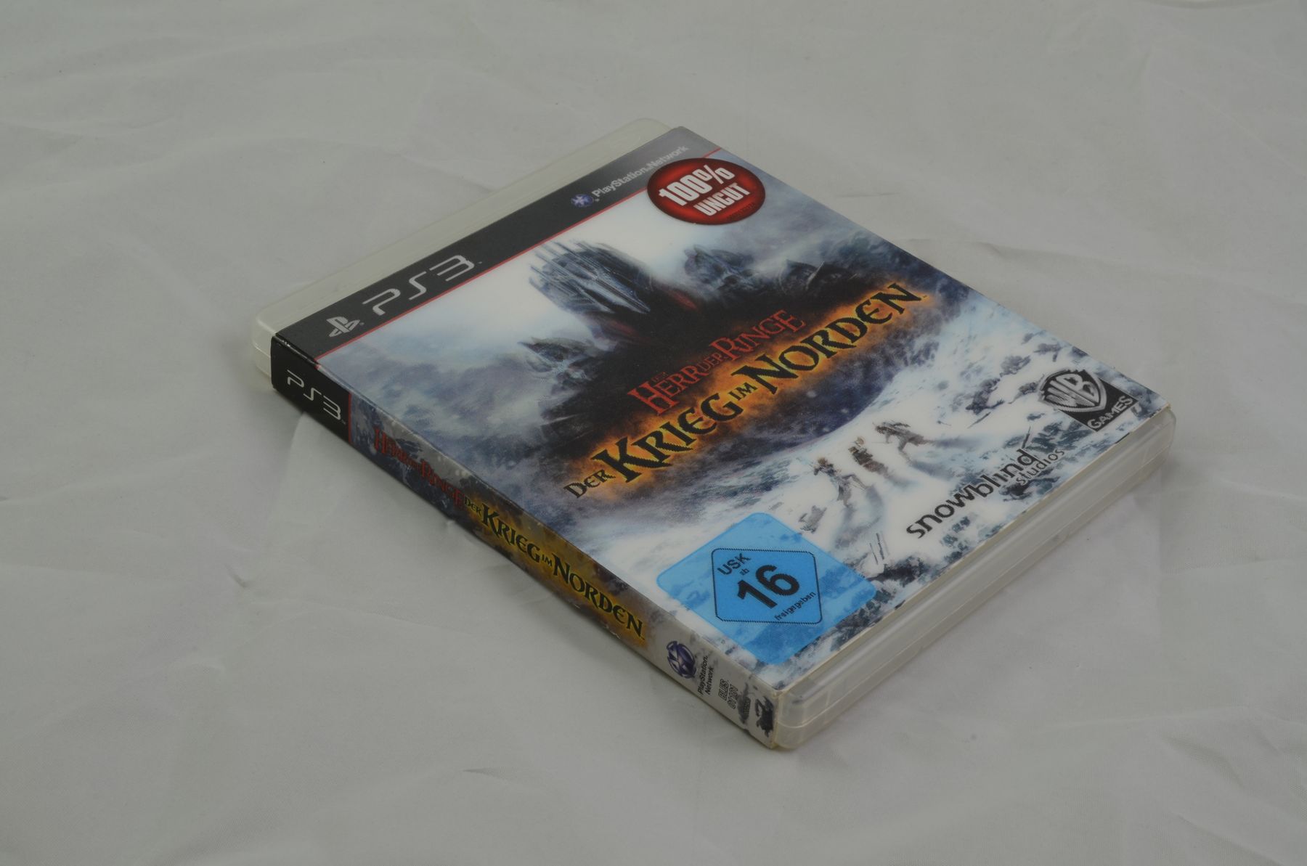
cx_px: 654
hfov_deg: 33.5
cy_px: 433
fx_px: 2174
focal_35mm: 60
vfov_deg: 22.5
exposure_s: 1/3
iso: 100
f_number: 20
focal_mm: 40
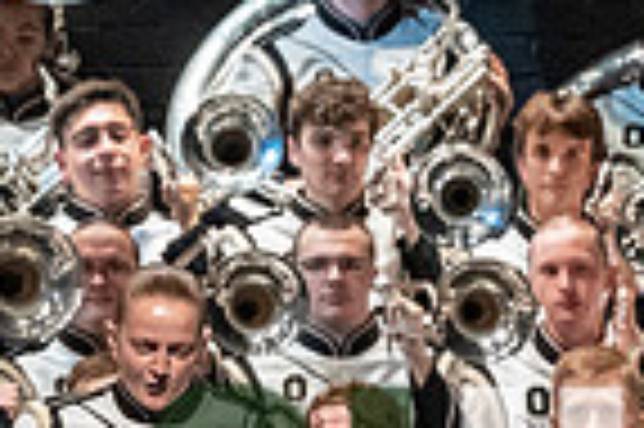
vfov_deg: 1.6
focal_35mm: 881
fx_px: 15742
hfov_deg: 2.3
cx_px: 486
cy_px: 595
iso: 4000
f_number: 4
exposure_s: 1/500
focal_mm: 145
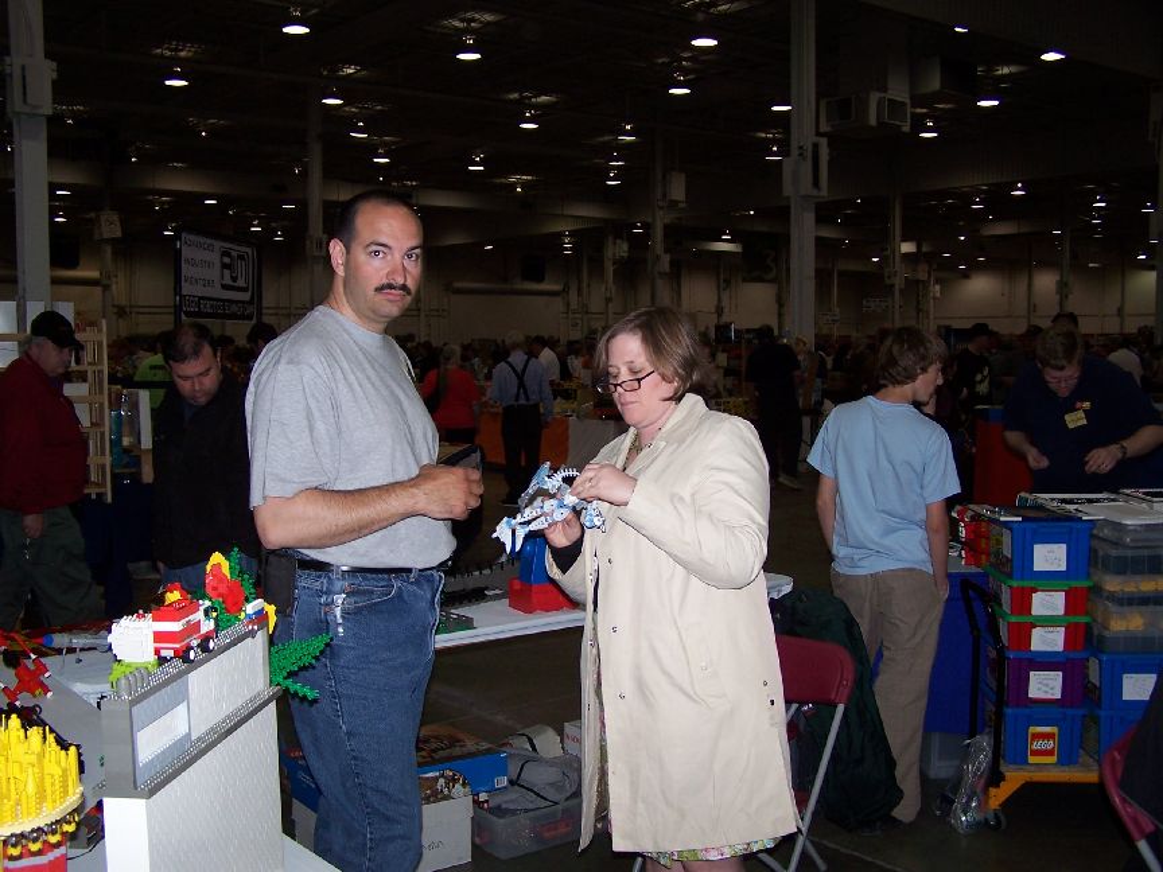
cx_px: 582
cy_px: 436
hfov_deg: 49.0
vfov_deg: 37.7
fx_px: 1277
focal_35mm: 38
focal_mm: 6.3
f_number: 2.8
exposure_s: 1/60
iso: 80
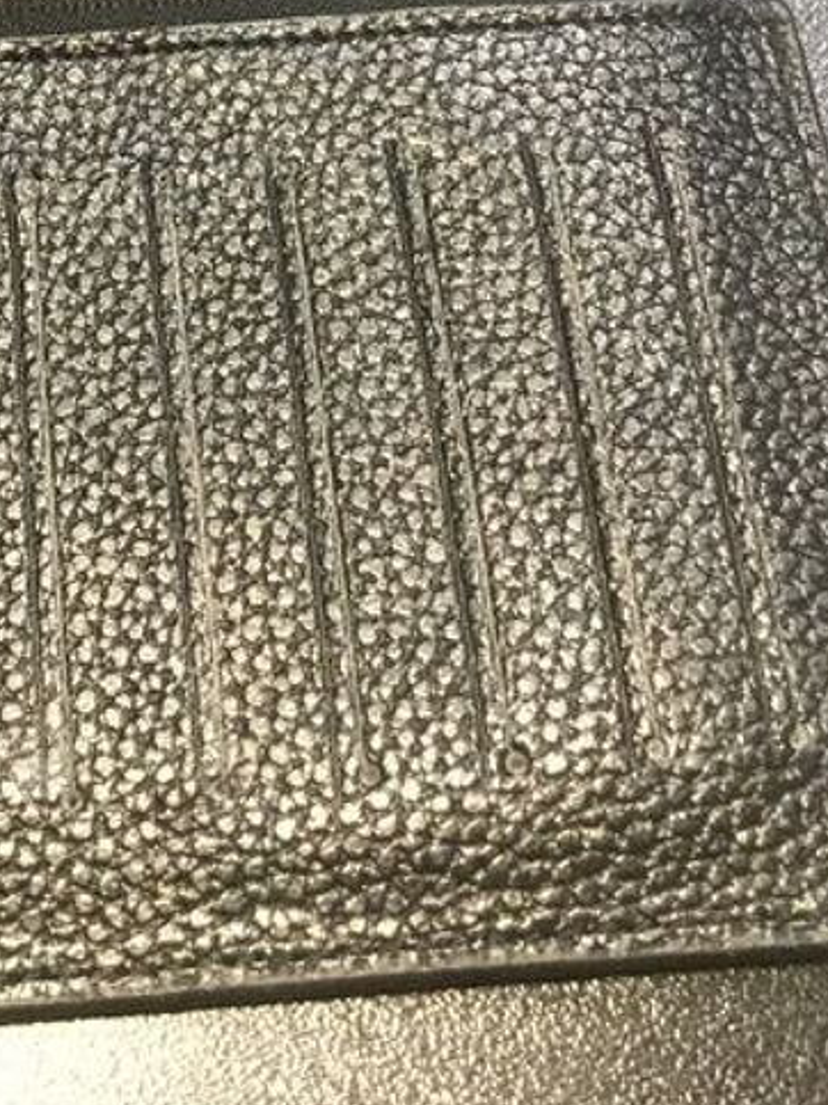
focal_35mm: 80
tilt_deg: -59.1
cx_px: -7
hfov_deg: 18.0
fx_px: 2553
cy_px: -356
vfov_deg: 21.8
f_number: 2.2
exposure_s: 1/25
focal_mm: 4.15
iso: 200
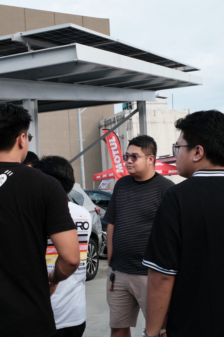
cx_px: 112
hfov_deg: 27.0
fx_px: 467
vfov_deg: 39.6
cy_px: 168
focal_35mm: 50
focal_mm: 33
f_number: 8
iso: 500
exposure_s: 1/100
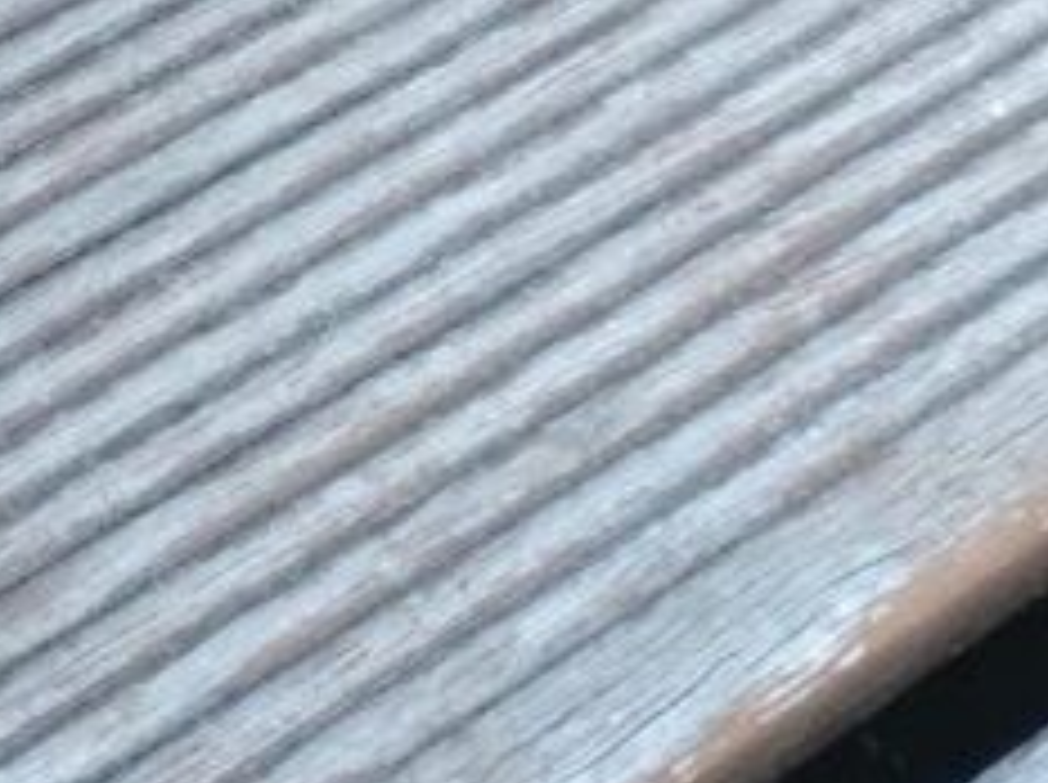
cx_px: -850
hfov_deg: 13.7
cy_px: -580
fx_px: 3899
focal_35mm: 129
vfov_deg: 10.8
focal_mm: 4.71
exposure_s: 1/50
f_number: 1.7
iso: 688
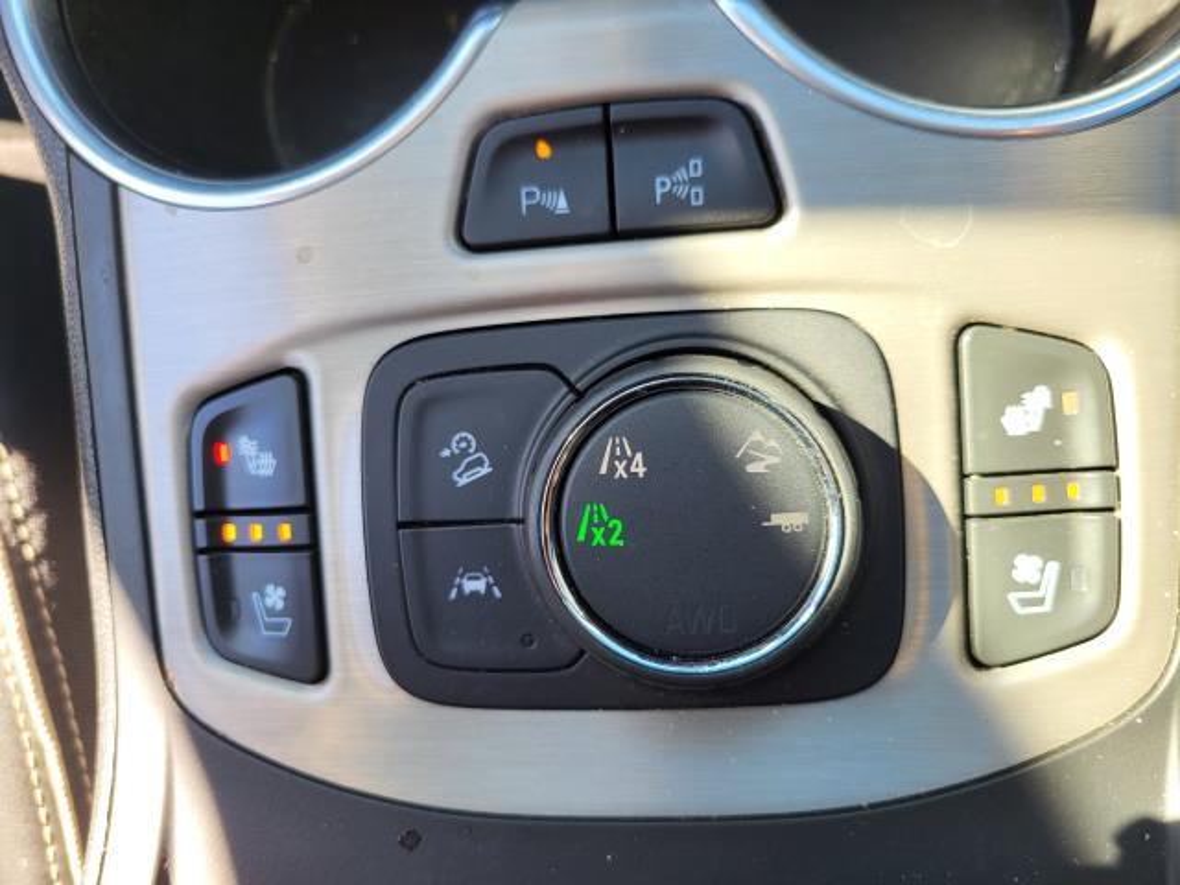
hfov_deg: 67.3
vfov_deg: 53.1
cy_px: 442
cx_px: 590
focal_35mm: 26
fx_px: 886
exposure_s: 1/169
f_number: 1.8
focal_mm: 5.4
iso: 40
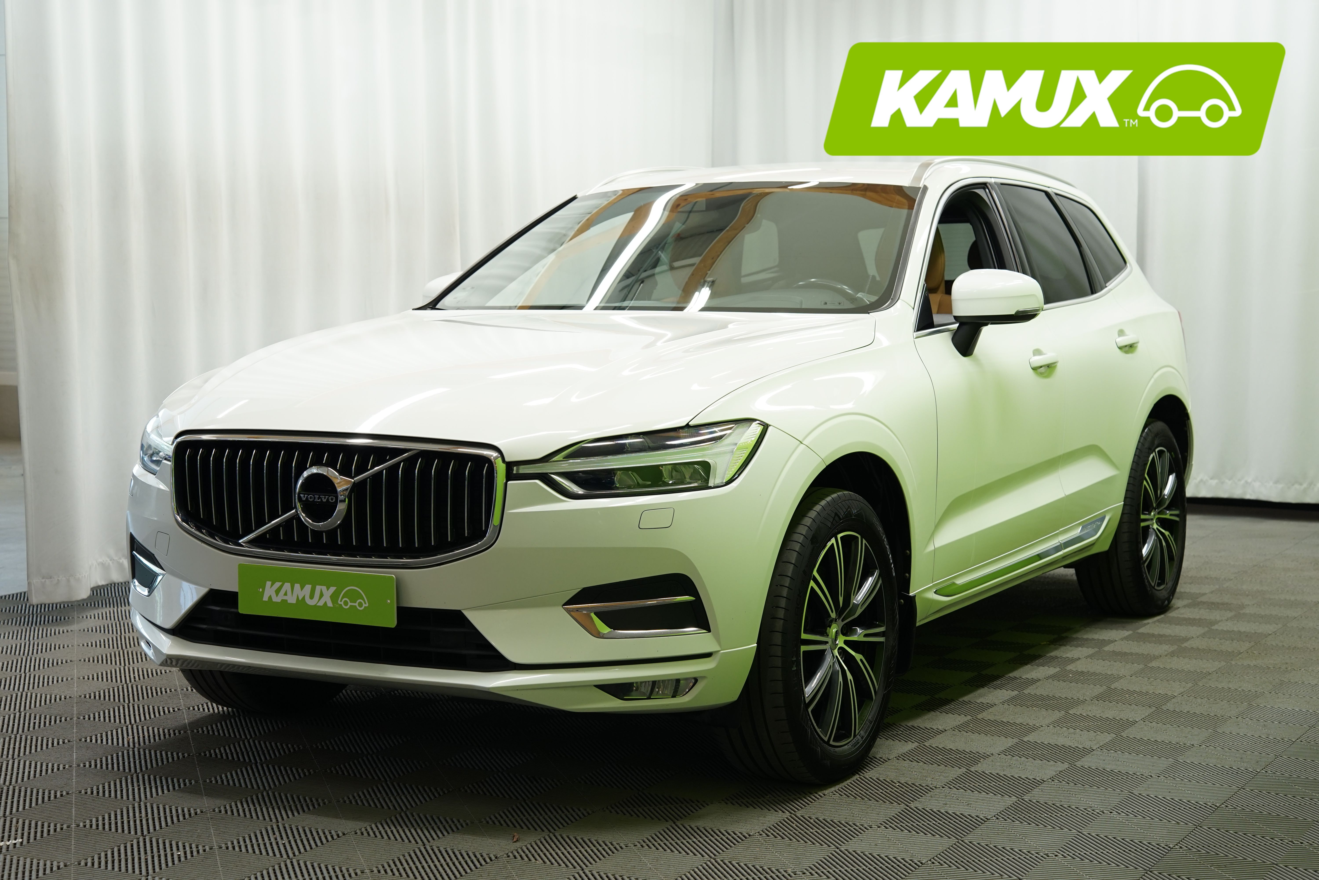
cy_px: 440
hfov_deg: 36.2
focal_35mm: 55
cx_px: 660
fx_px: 2015
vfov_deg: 24.6
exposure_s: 1/20
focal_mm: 55
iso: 500
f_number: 5.6
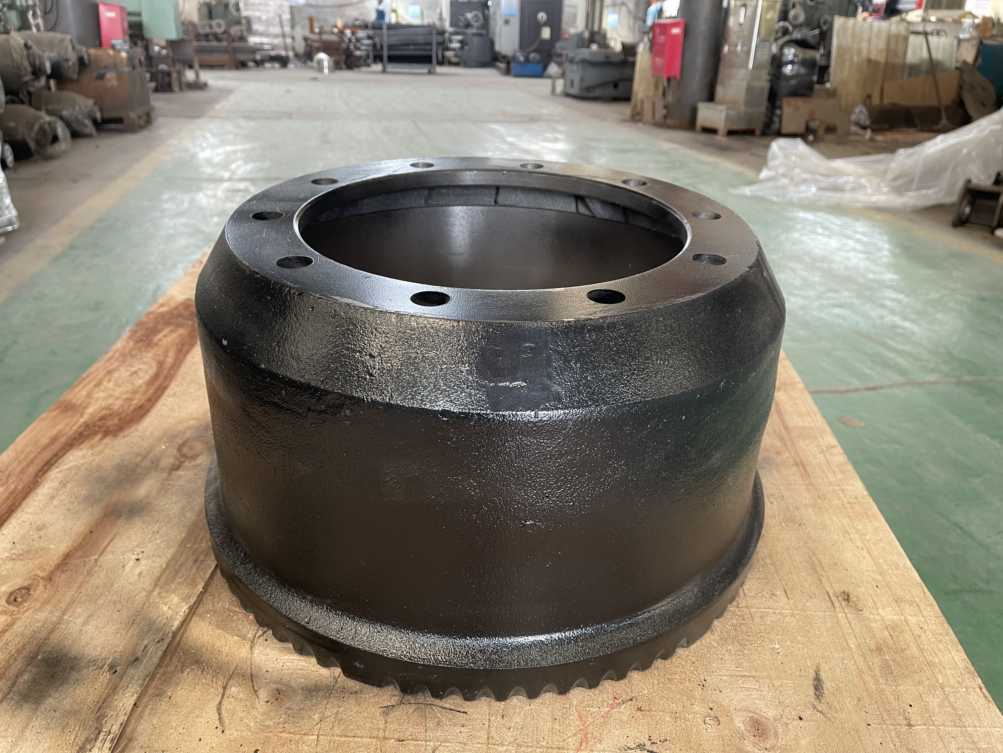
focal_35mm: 26
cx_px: 502
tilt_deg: -24.1
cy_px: 376
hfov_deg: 67.3
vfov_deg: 53.1
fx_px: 753
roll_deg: -0.9
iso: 125
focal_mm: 5.1
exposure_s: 1/68
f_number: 1.6
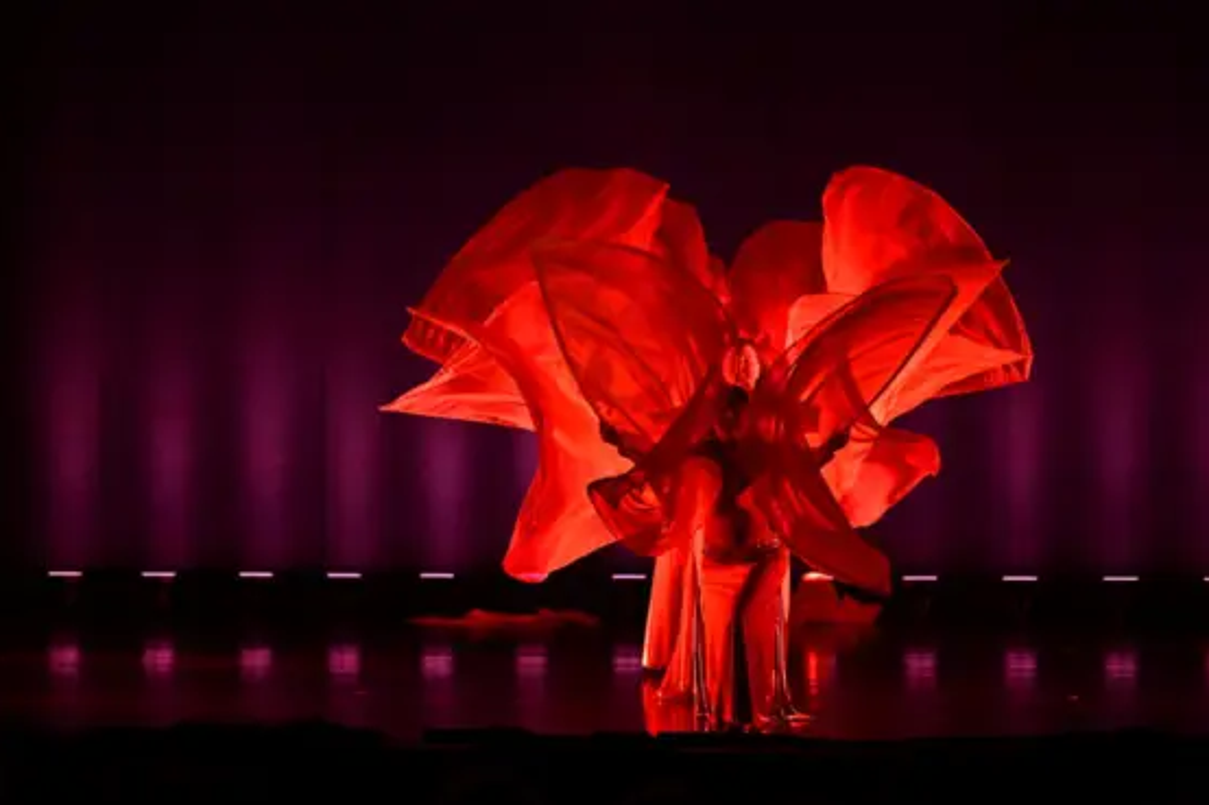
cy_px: 406
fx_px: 2921
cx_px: 600
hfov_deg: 23.4
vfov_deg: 15.7
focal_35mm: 87
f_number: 3.2
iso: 1600
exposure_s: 1/400
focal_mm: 86
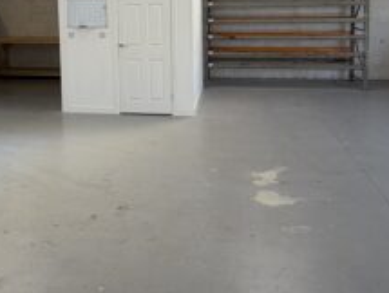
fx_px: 439
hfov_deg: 47.5
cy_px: 38
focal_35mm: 39
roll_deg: +1.2
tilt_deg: -3.9
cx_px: 156
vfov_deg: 35.1
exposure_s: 1/220
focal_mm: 2.22
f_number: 2.2
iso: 40
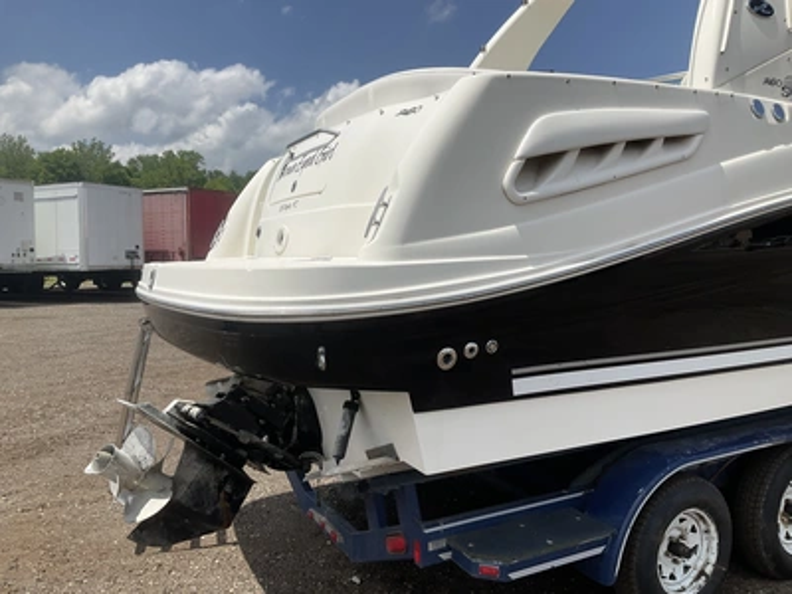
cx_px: 396
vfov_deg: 48.2
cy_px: 297
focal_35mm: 29
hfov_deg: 61.7
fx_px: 664
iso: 25
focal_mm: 3
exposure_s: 1/2959
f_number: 1.8
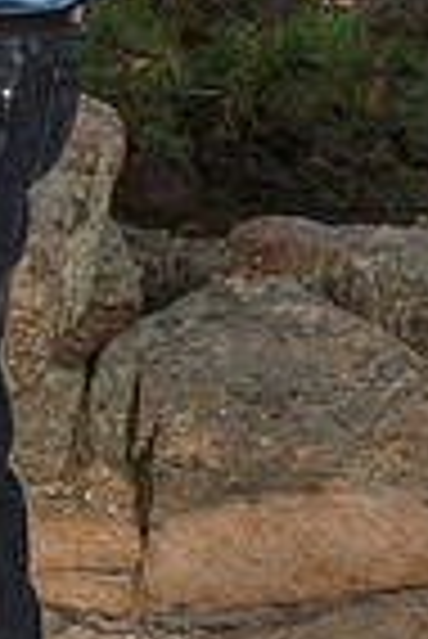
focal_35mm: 111
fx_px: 1975
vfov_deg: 18.1
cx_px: -216
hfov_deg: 11.8
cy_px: 54
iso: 100
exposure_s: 1/250
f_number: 7.1
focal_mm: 35
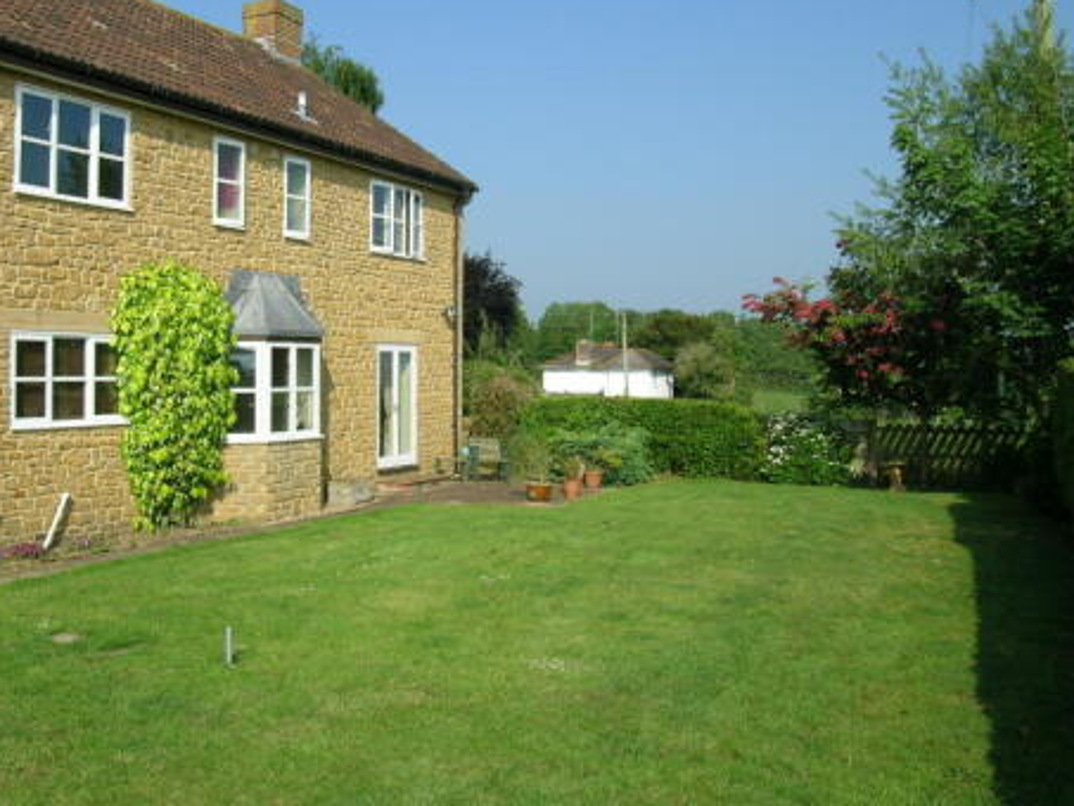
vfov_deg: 39.6
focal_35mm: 36
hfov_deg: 50.8
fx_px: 1117
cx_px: 402
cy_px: 357
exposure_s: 1/274
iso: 50
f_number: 6.3
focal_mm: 5.8
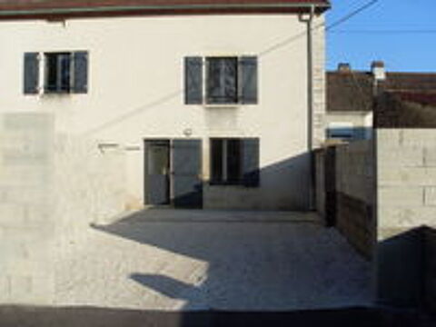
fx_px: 479
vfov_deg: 37.7
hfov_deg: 49.0
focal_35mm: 38
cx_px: 218
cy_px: 164
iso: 80
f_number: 7.7
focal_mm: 6.3
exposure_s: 1/250
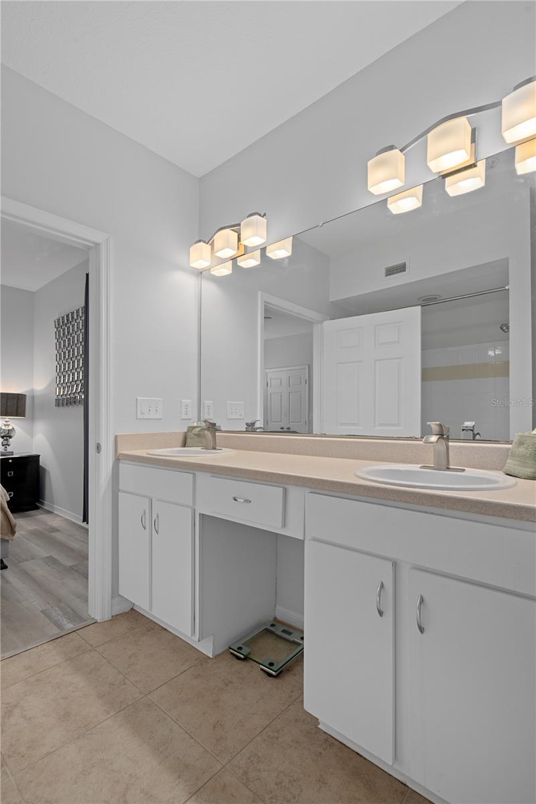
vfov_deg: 96.7
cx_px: 268
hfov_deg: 73.7
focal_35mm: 16
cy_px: 402
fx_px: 357
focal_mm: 16
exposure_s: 1/2.5
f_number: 9
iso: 320
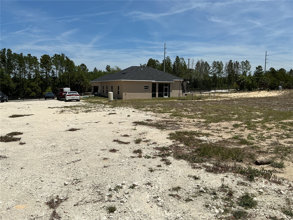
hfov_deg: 61.7
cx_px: 146
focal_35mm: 29
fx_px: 245
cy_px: 110
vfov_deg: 48.2
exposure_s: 1/5263
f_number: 1.8
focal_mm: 3
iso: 25
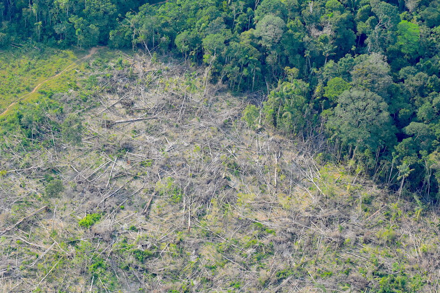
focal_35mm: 112
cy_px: 146
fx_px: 1374
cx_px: 220
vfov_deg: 12.2
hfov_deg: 18.2
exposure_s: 1/800
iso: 800
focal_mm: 75
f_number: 7.1
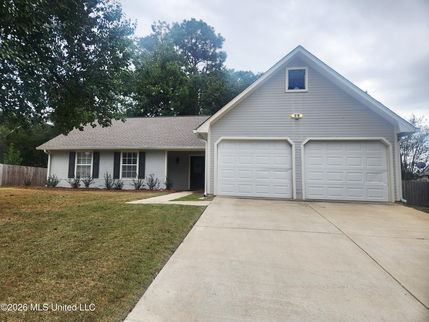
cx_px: 214
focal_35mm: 23
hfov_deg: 73.9
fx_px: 285
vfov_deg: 58.9
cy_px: 161
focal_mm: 5.4
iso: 20
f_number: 1.8
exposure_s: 1/1250
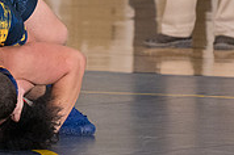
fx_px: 5230
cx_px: -78
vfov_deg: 1.7
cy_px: 58
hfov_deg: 2.6
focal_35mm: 806
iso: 2000
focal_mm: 165
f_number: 5.6
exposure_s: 1/250
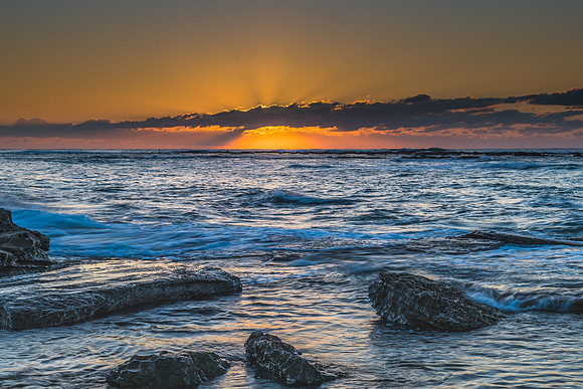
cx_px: 306
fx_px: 1007
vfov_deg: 21.9
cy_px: 185
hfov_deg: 32.3
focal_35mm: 62
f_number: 11
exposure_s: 1/8
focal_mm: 58
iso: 31
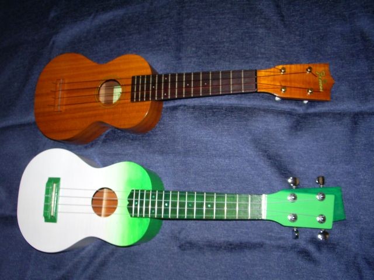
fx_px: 378
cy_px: 140
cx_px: 187
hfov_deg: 52.6
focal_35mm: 35
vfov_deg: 40.7
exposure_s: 1/40
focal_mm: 5.8
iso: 80
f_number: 4.3
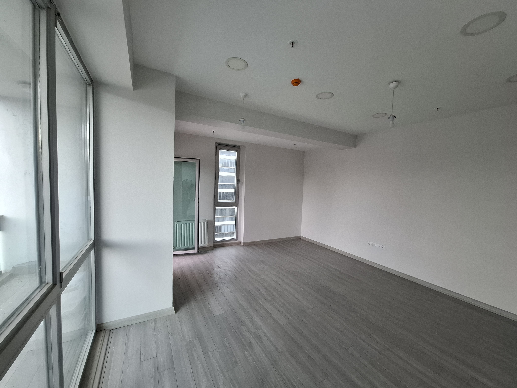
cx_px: 258
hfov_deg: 106.2
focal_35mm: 13
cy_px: 194
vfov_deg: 89.9
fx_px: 194
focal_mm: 1.74
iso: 50
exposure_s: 1/50
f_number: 2.2
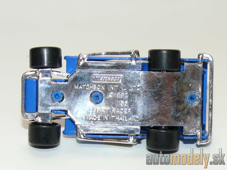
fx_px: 675
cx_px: 114
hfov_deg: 19.1
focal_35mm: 103
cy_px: 85
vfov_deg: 14.4
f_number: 4
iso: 100
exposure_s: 1/30
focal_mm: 13.6
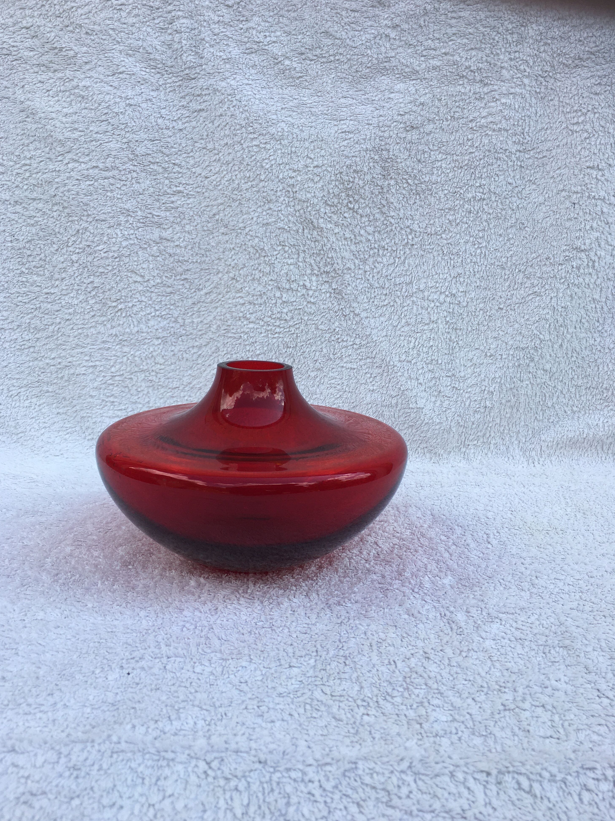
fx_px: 711
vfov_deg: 60.0
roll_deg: -2.0
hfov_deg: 46.8
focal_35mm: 30
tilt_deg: -9.2
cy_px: 411
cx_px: 299
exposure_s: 1/884
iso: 25
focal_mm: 4.15
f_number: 2.2
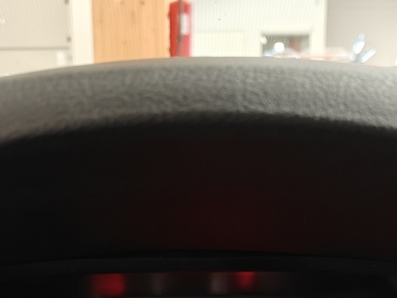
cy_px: 417
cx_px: 190
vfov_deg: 18.8
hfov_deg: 27.4
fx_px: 814
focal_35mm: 71
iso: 200
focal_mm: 5.59
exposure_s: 1/24
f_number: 1.8
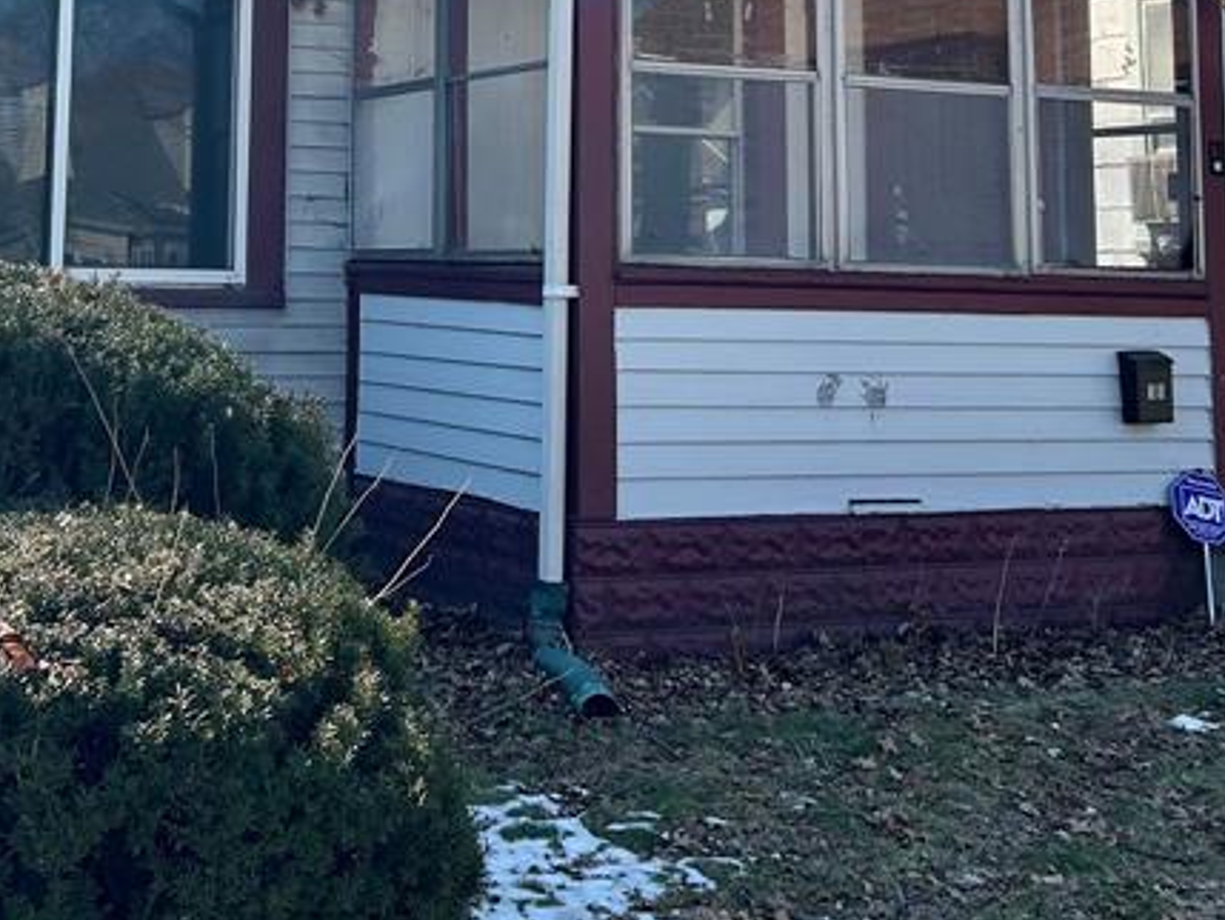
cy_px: -37
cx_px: 337
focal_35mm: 62
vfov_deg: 22.6
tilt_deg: +7.3
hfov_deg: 30.8
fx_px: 2195
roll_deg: -1.1
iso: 50
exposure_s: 1/2841
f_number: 1.5
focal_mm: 5.7
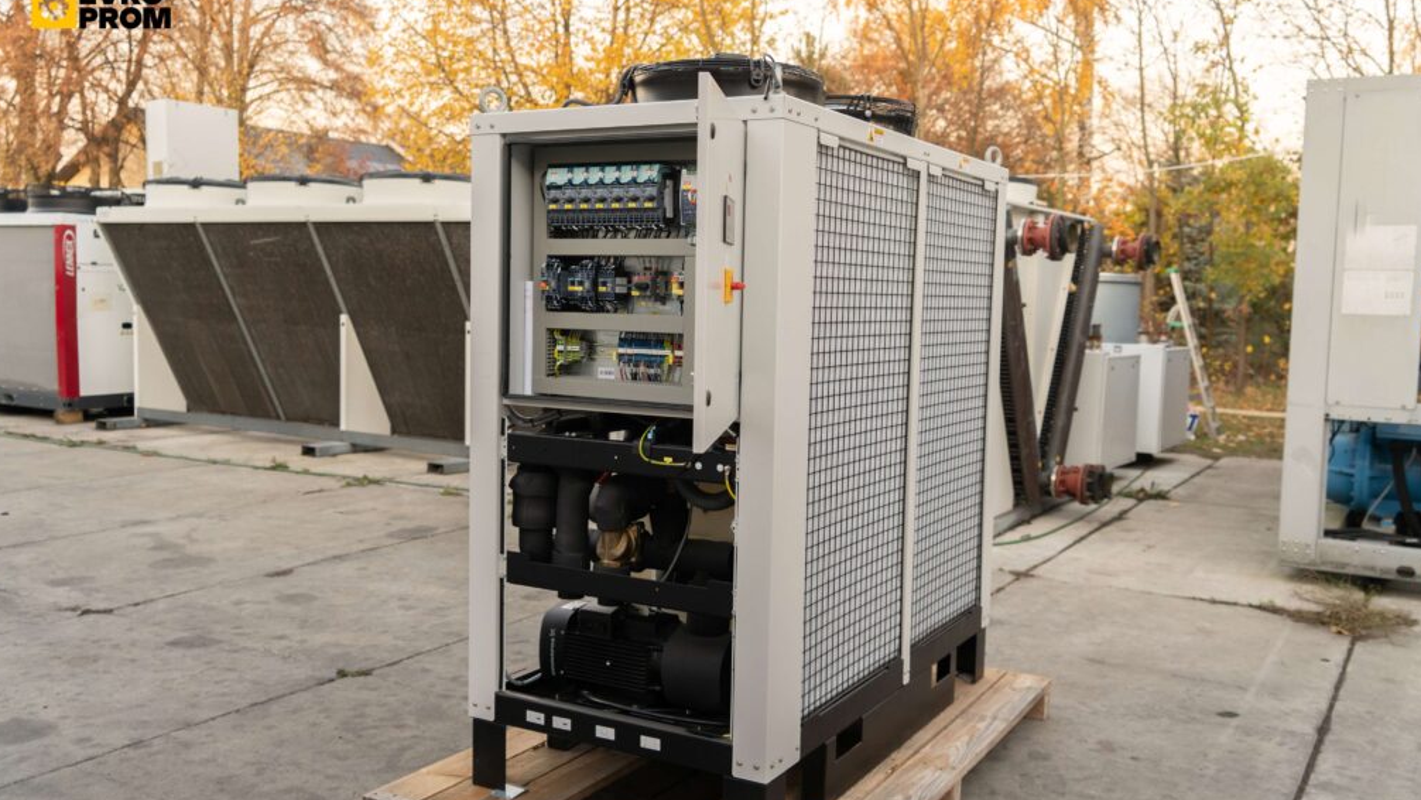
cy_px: 416
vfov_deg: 36.7
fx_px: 1206
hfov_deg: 61.0
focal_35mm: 32
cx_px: 705
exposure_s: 1/125
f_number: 4
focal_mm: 30
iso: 500
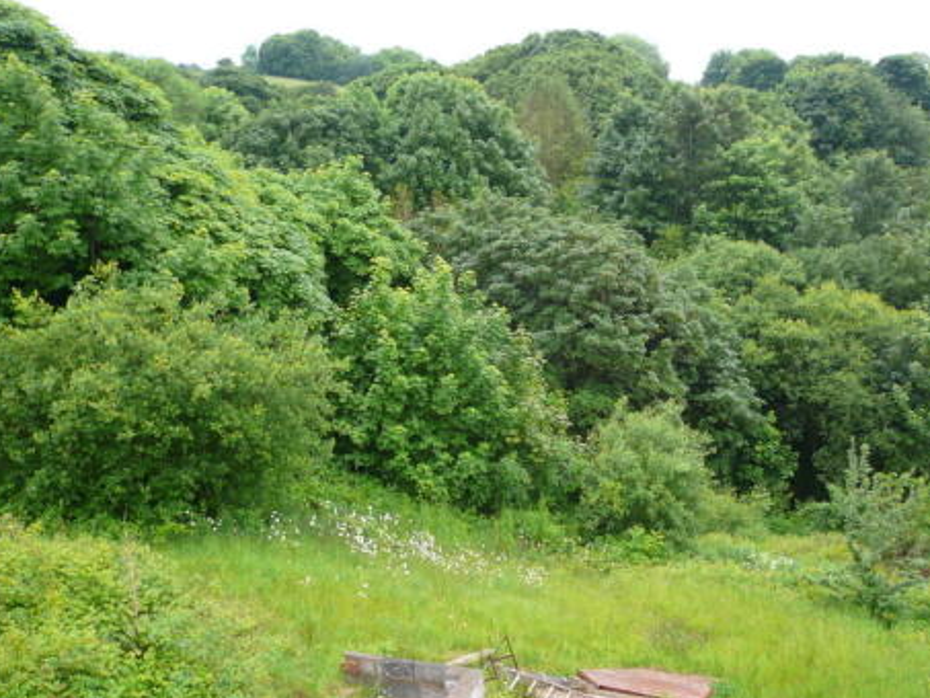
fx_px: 967
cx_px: 541
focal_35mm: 36
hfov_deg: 51.1
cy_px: 426
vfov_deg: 39.5
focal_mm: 4.6
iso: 100
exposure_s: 1/100
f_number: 2.8
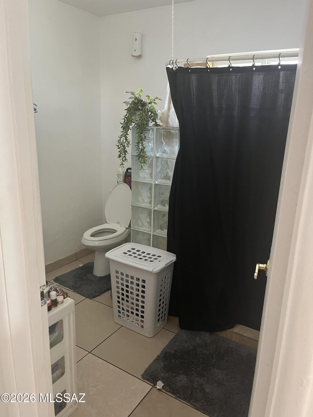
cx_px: 156
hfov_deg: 53.1
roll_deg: -2.1
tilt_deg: -14.5
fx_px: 313
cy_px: 208
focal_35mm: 26
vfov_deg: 67.3
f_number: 1.6
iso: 400
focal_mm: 5.1
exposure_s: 1/40
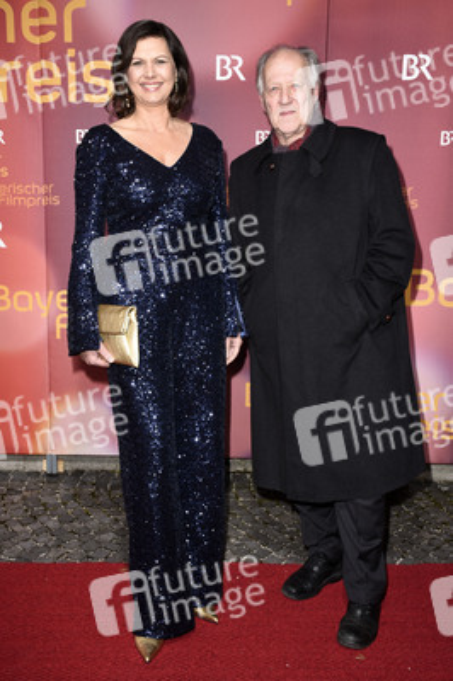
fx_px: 737
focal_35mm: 39
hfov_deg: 34.2
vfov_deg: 49.6
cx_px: 226
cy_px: 340
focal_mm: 26
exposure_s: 1/160
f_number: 6.3
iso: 250
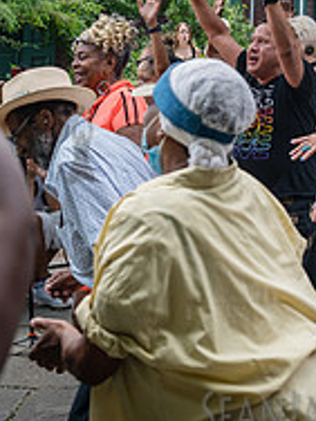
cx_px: 368
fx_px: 1266
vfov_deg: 18.6
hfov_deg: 13.9
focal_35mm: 104
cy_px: 36
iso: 640
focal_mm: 35
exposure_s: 1/500
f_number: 4
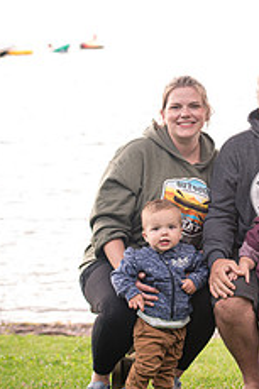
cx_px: 230
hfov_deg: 10.0
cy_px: 122
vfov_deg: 14.9
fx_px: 1481
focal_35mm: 137
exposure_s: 1/200
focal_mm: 70
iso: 500
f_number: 3.5
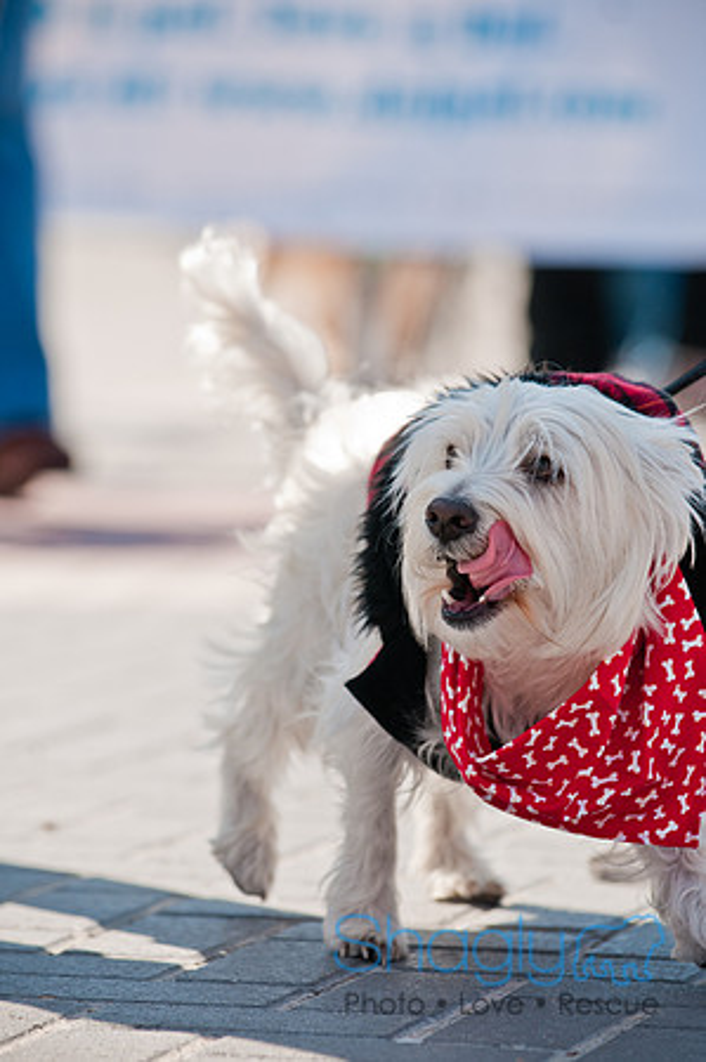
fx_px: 7297
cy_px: 531
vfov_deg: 8.3
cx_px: 353
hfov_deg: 5.5
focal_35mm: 248
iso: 200
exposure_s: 1/1000
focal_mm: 165
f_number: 4
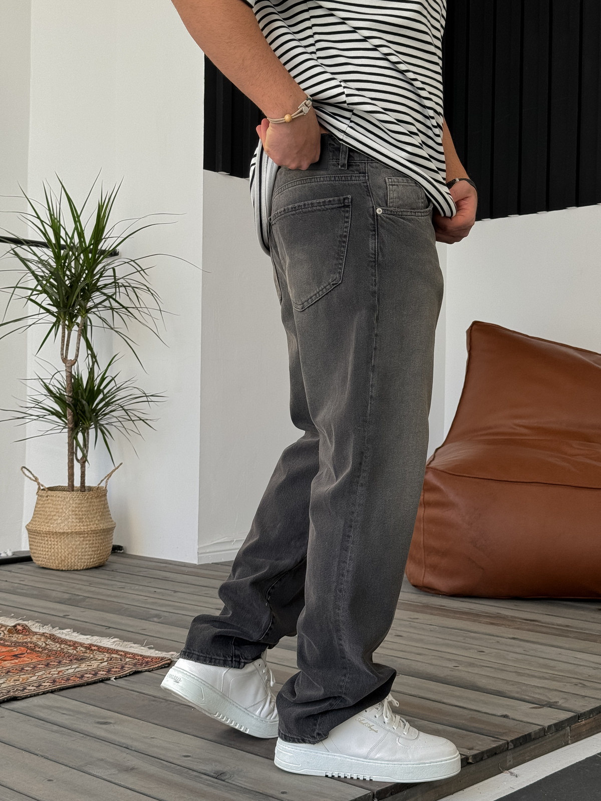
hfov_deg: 30.3
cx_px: 300
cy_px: 400
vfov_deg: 39.7
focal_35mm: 48
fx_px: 1111
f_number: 1.8
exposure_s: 1/120
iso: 64
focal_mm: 6.86
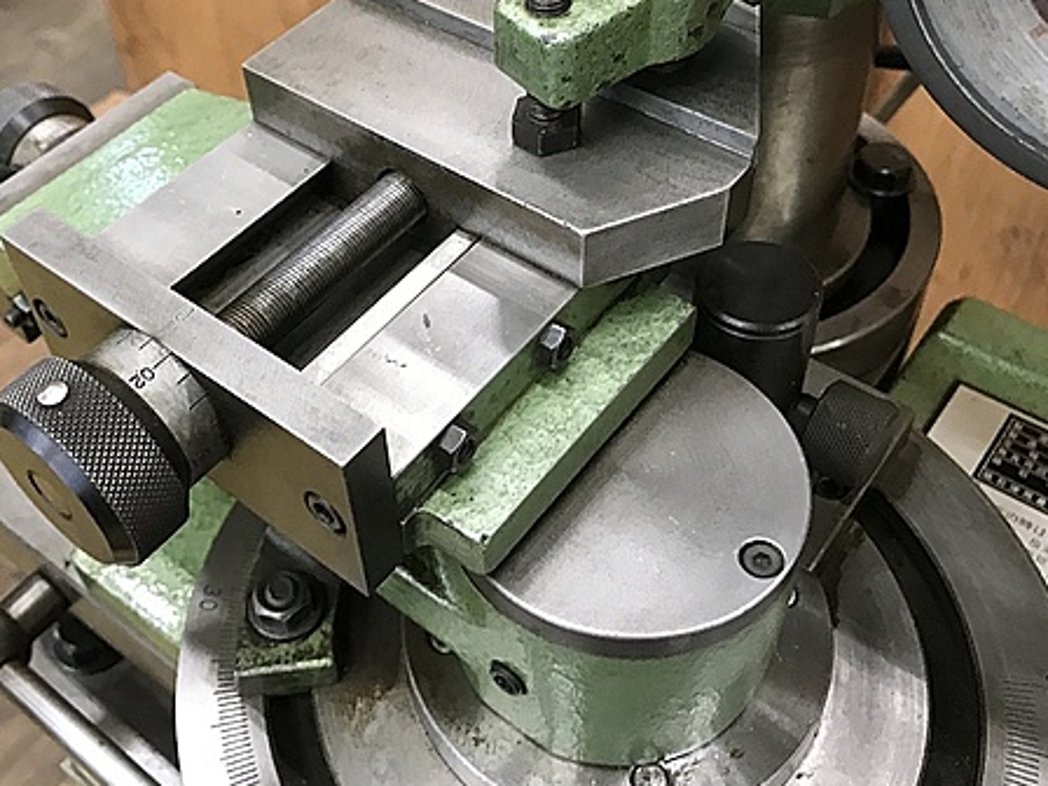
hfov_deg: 46.5
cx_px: 409
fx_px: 1211
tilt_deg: -47.0
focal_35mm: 40
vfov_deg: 35.5
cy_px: 246
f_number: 1.8
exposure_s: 1/15
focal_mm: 3.99
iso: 64
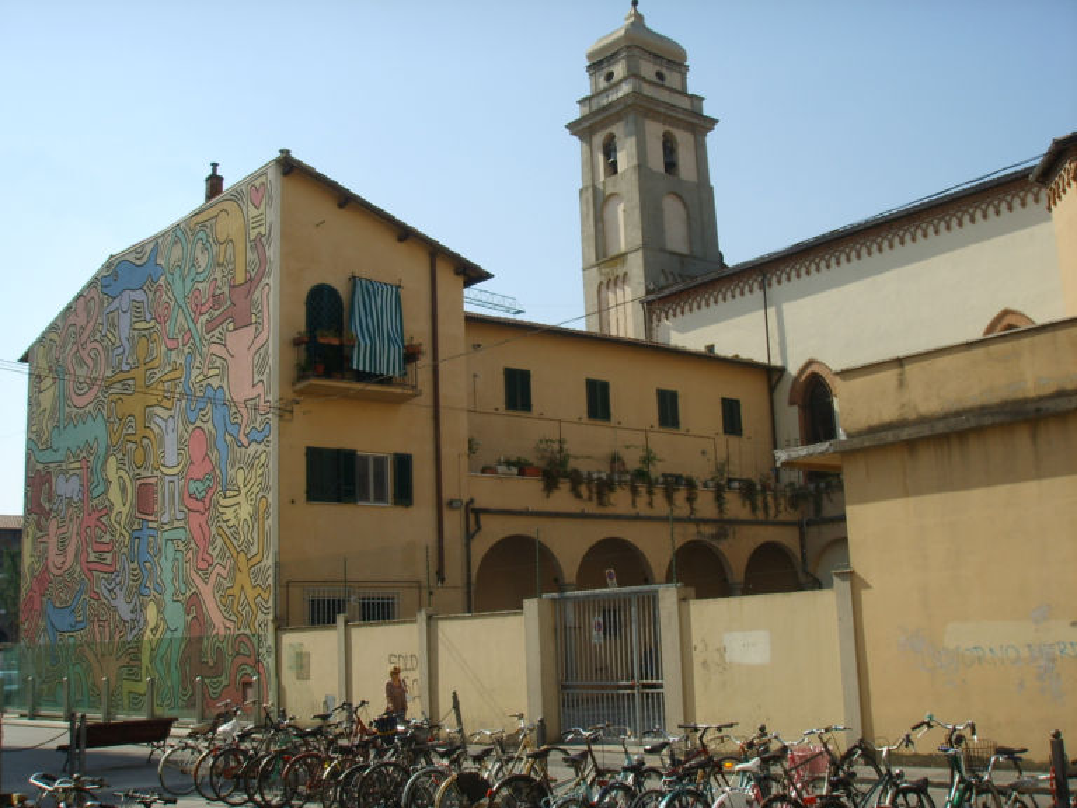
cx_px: 538
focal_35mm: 39
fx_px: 1213
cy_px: 404
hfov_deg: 47.9
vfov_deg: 36.8
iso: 50
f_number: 6.3
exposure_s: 1/350
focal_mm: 6.6
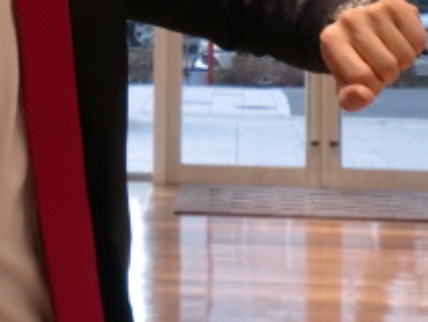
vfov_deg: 10.3
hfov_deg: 14.0
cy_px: -147
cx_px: 79
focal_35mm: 140
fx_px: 1733
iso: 250
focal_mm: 8.44
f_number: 3.6
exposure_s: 1/60
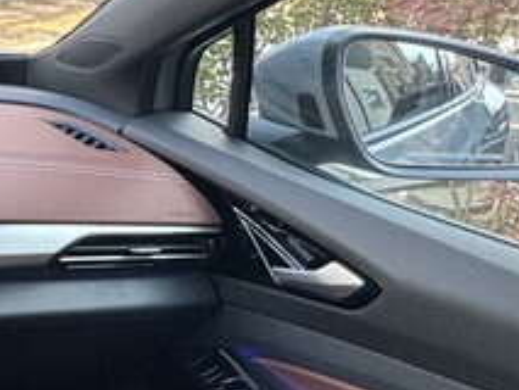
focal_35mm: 63
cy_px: 161
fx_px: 945
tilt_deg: -17.2
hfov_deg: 22.2
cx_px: -353
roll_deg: -0.1
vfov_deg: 23.3
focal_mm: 2.22
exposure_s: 1/130
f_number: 2.2
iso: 64
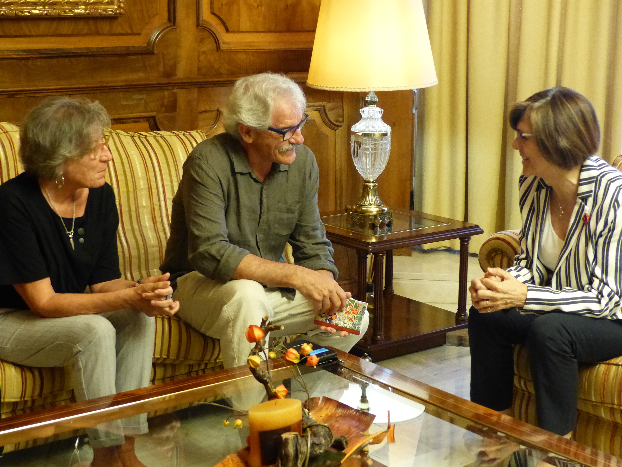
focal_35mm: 63
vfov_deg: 23.3
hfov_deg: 30.7
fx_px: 1132
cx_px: 311
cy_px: 234
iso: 800
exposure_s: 1/30
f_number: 2.8
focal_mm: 11.4
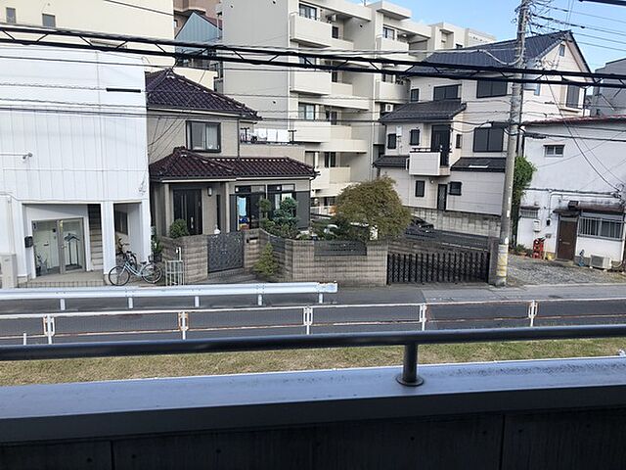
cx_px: 313
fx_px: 506
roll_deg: -0.7
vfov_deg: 49.7
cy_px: 235
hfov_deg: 63.4
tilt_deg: -9.7
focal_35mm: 28
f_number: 1.8
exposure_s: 1/623
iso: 20
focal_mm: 4
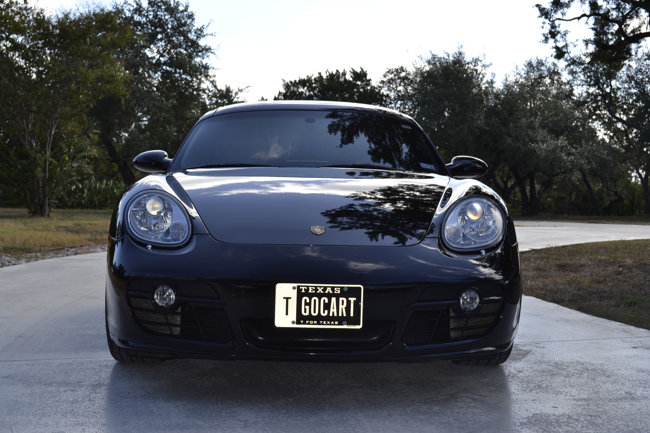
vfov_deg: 25.1
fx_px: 975
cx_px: 325
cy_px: 216
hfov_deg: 36.9
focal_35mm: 54
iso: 100
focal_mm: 36
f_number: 8
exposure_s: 1/200
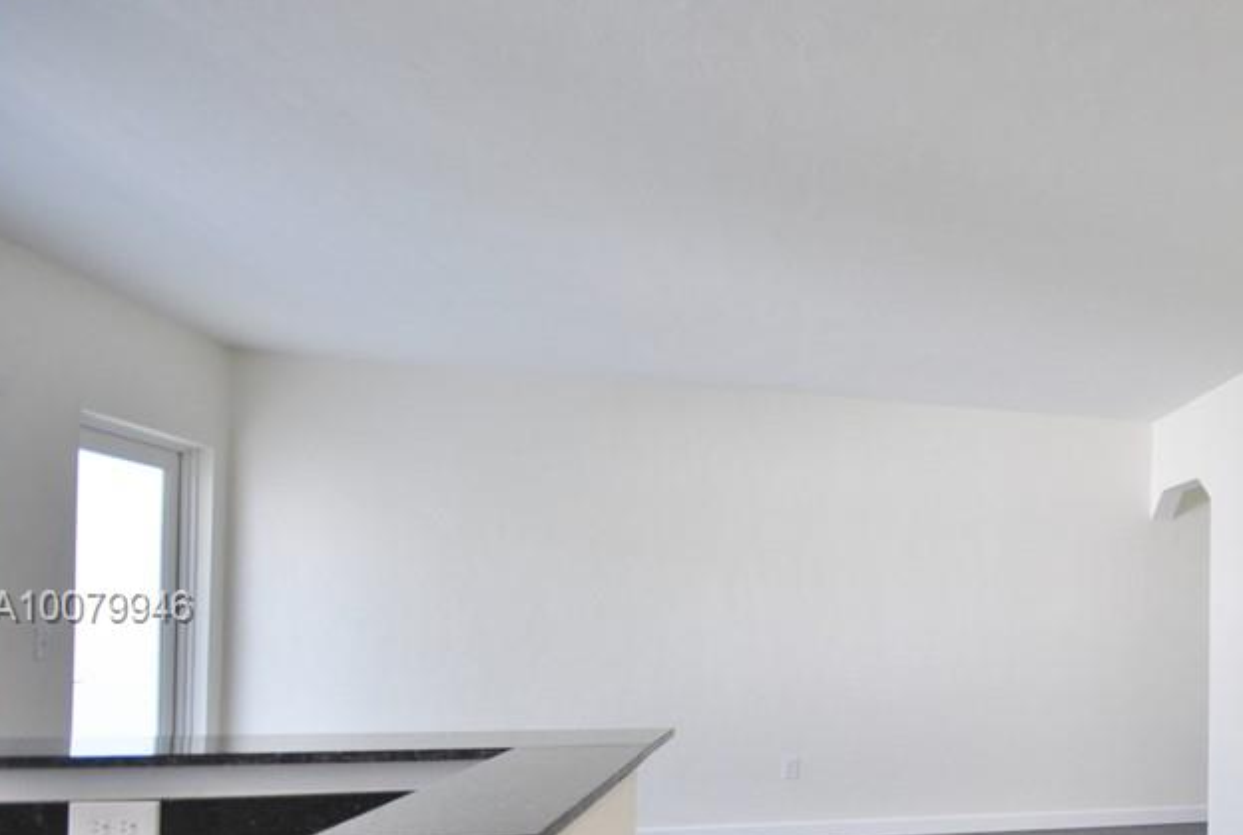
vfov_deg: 48.2
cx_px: 1062
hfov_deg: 61.1
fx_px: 900
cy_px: 610
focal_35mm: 26
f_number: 4
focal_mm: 10
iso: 220
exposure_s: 1/30
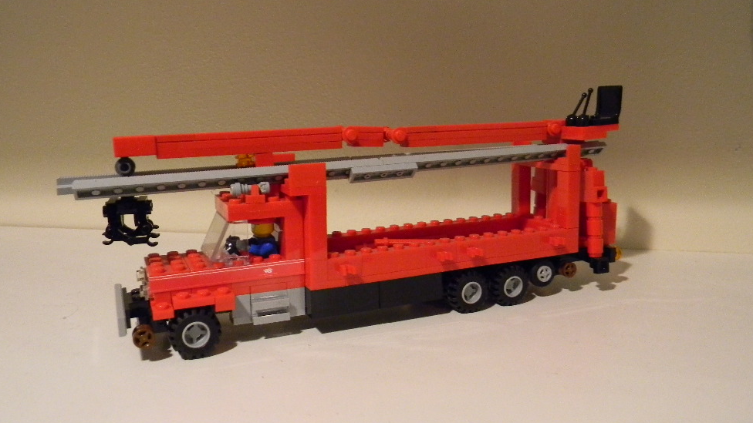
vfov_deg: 36.7
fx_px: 639
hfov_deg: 61.0
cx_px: 379
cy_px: 217
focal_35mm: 32
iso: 400
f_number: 3.5
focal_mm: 5
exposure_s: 1/19.3
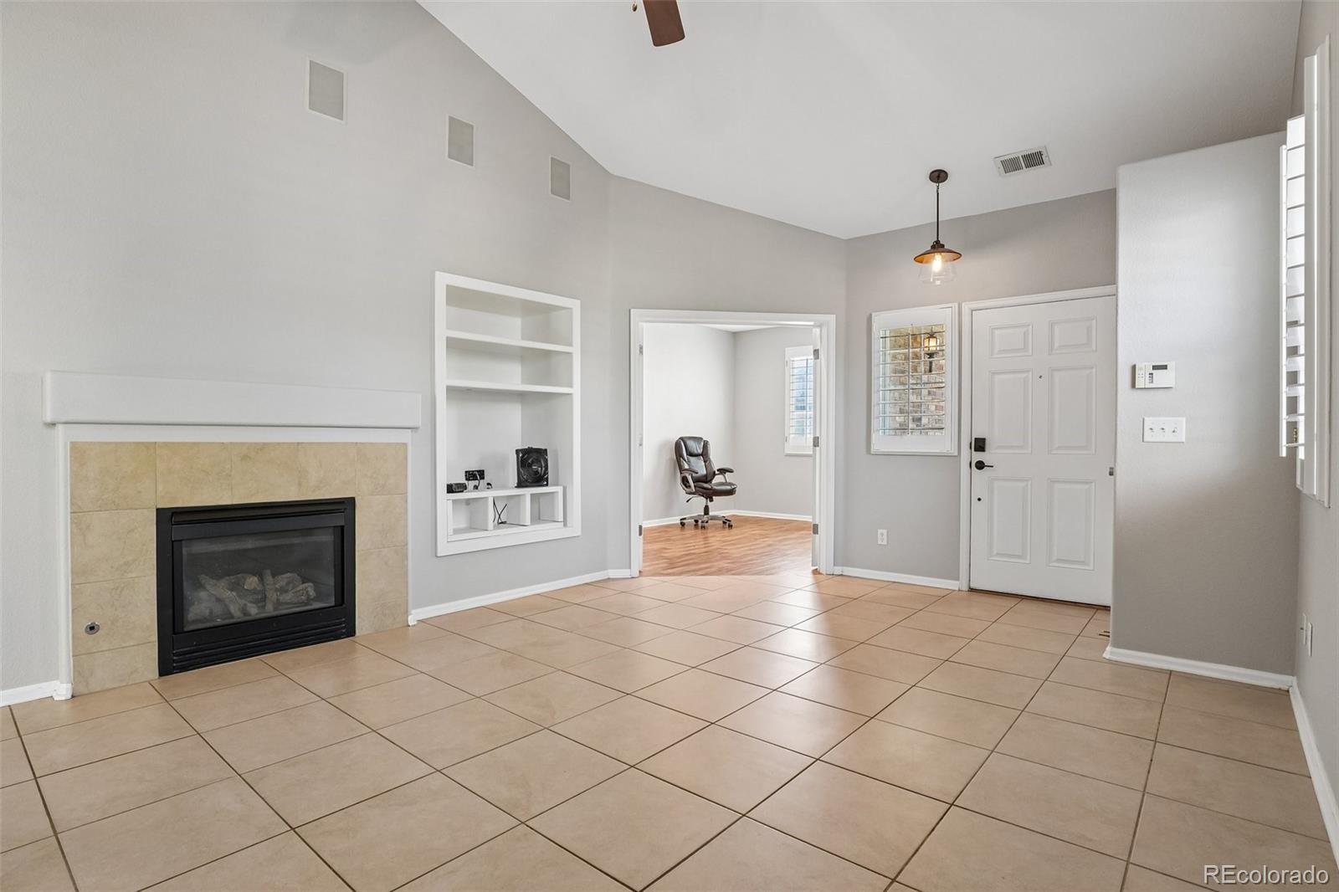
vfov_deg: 72.0
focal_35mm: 16
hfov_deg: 95.0
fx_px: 614
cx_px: 670
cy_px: 446
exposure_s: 1/15
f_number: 8
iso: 500
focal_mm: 11
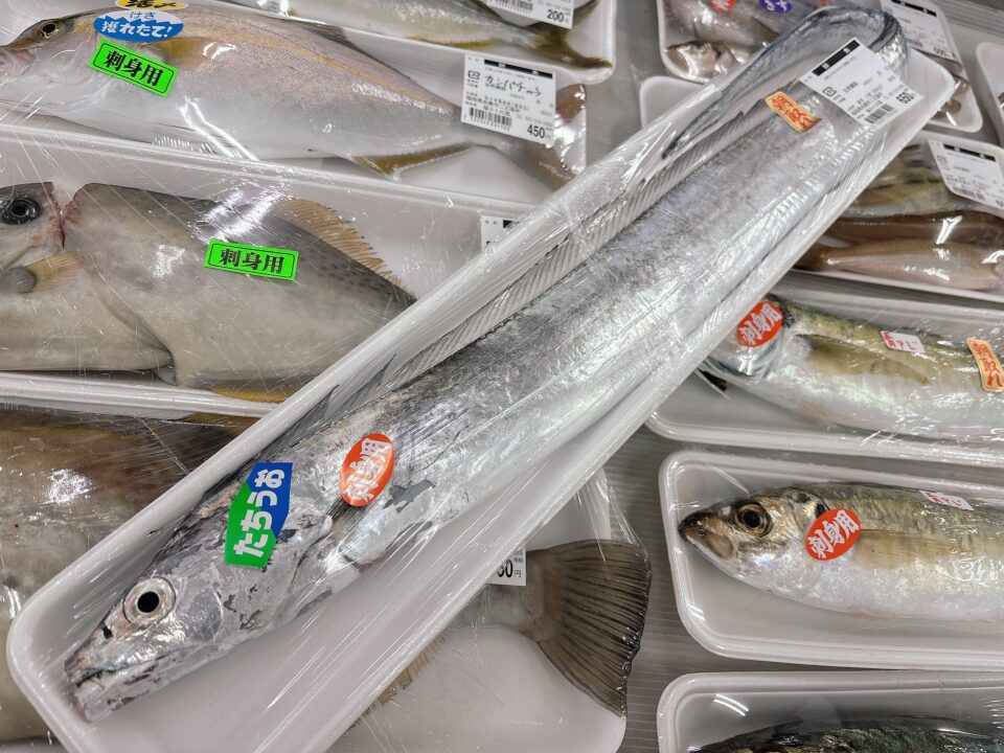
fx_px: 754
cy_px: 376
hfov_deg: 67.3
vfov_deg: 53.1
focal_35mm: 26
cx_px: 502
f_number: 1.6
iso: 64
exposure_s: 1/120
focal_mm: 5.96
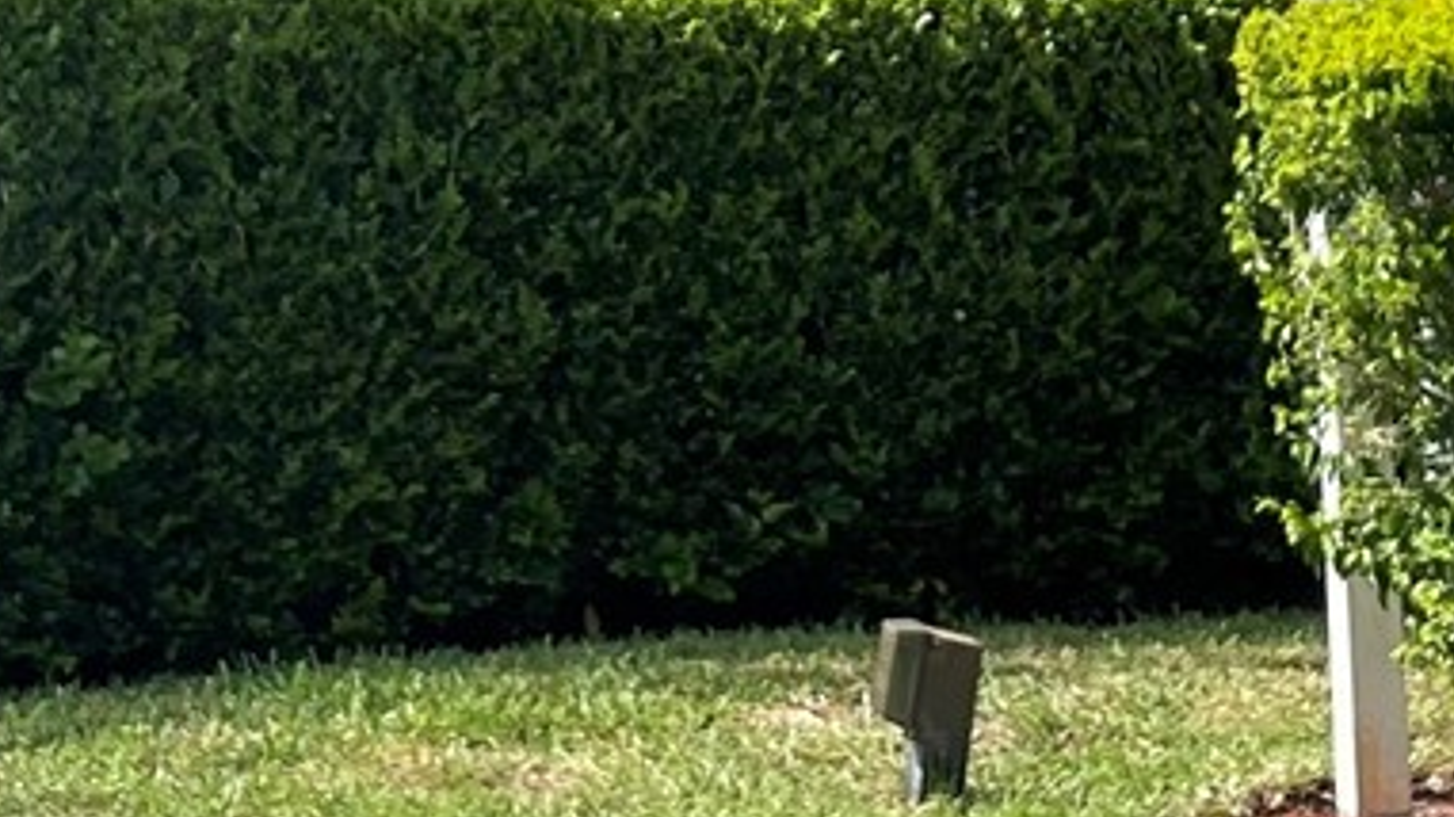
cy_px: -844
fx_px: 4586
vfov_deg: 9.5
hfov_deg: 18.0
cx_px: 737
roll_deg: +0.4
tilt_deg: +13.7
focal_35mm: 119
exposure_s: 1/2681
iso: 32
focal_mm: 4.2
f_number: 1.6
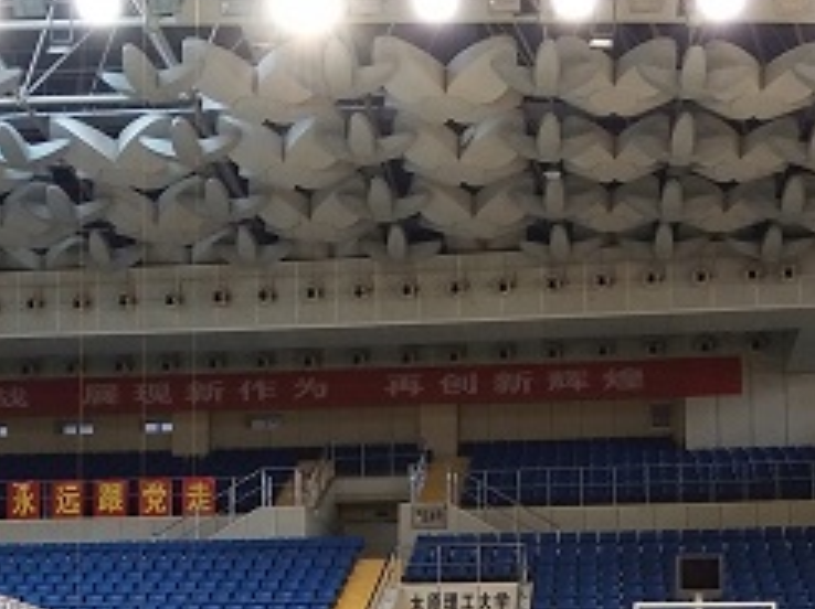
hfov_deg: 26.4
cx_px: 398
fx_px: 1741
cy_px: 690
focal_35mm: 74
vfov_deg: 19.0
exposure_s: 1/33.3
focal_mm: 3.88
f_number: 2
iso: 200
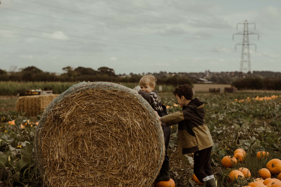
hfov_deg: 27.0
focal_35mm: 75
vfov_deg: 18.1
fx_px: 585
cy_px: 123
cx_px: 152
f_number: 2.8
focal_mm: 50
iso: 320
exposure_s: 1/4000
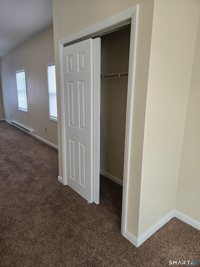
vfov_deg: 73.9
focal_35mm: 23
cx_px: 100
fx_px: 177
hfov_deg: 58.9
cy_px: 134
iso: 125
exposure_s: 1/120
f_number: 1.8
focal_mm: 5.4
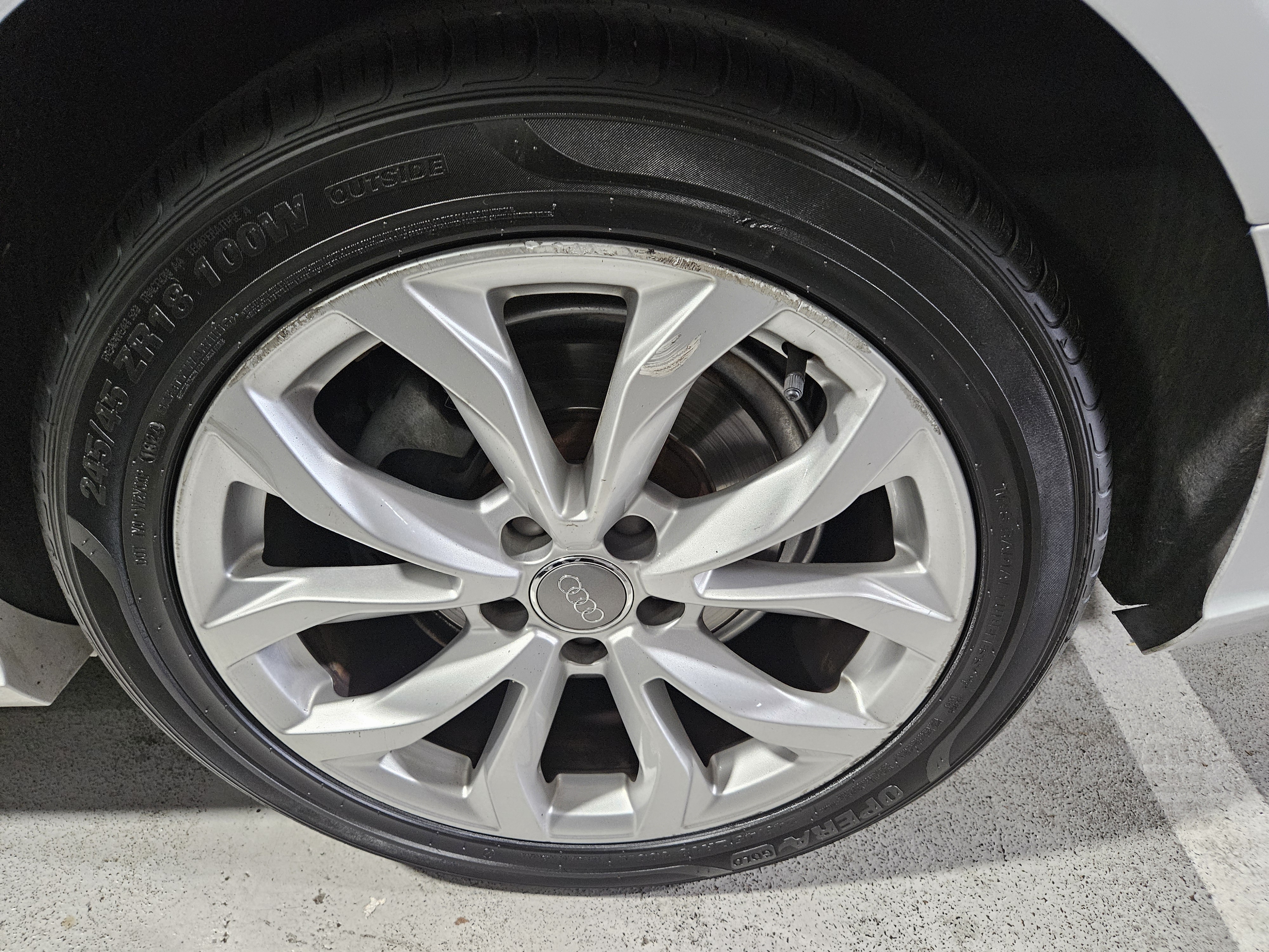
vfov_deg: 58.9
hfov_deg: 73.9
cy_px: 476
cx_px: 634
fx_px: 843
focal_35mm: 23
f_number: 1.8
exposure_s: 1/60
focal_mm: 5.4
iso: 800
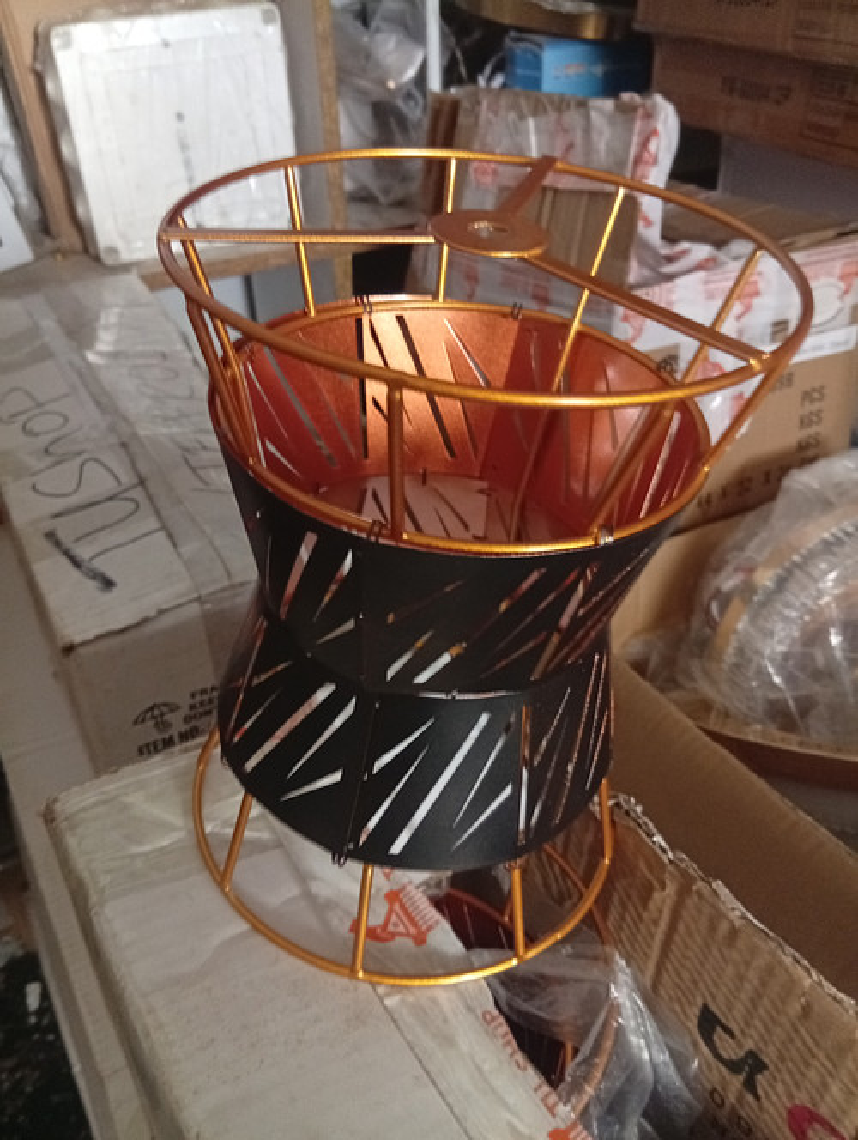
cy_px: 570
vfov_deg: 65.2
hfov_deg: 51.5
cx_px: 429
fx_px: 890
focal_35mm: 27
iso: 615
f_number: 1.8
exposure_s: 1/20
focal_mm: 3.84
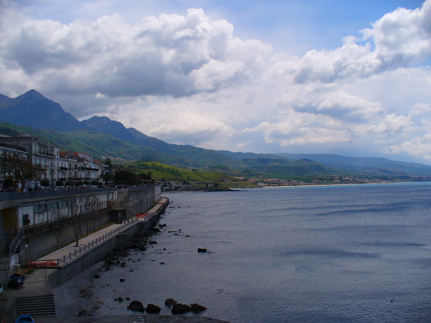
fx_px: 461
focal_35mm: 37
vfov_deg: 38.7
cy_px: 162
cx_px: 216
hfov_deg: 50.1
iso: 64
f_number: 5.6
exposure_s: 1/640
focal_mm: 6.1
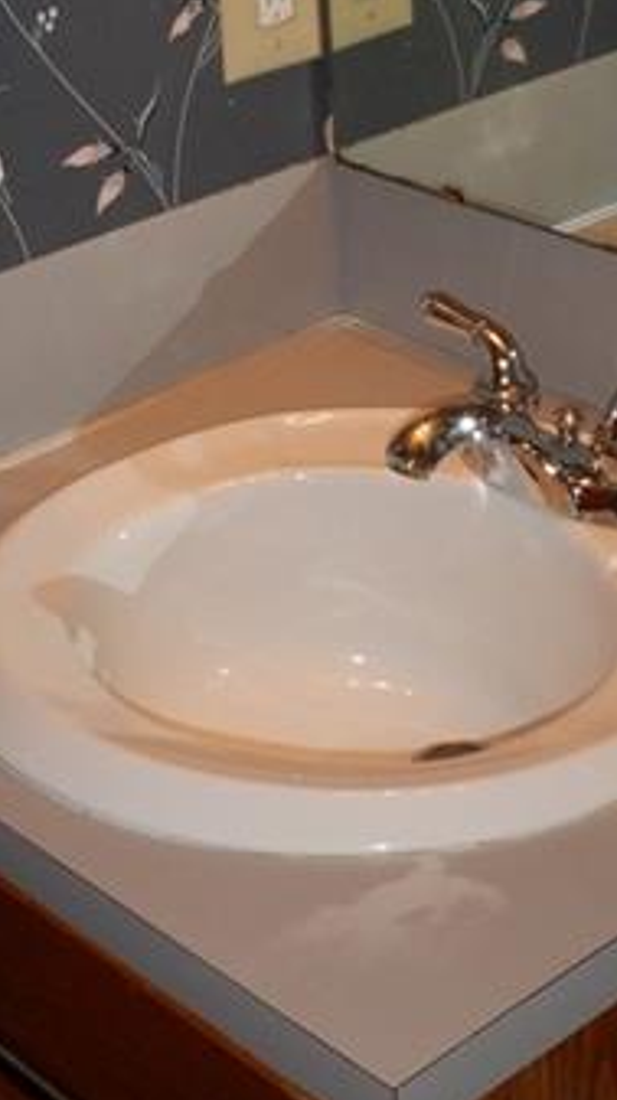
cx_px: 359
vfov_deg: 27.5
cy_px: 539
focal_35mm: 77
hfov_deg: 15.6
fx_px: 2245
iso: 200
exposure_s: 1/30
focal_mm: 5.6
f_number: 4.2
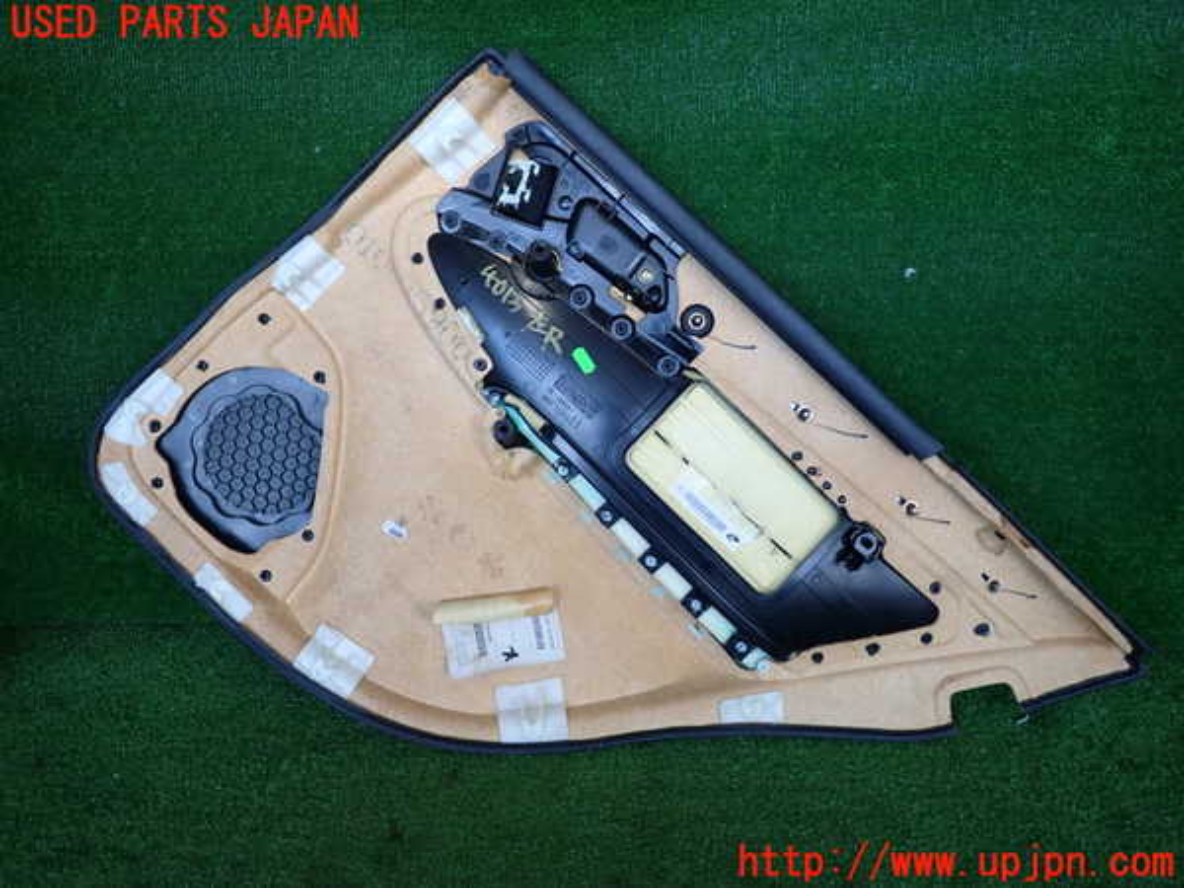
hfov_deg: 69.4
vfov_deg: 54.9
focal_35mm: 25
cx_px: 592
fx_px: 855
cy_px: 444
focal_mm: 4.5
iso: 160
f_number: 2
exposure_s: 1/125
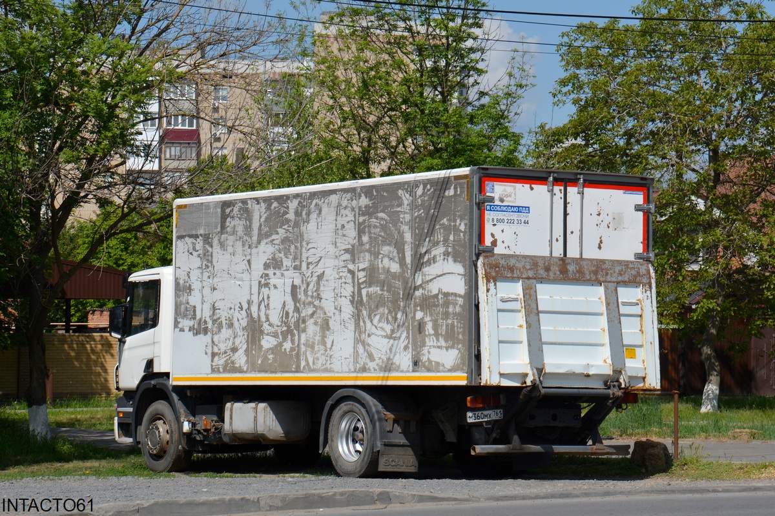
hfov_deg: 18.2
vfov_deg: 12.2
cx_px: 388
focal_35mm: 112
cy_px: 258
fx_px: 2421
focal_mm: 75
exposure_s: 1/320
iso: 100
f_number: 9
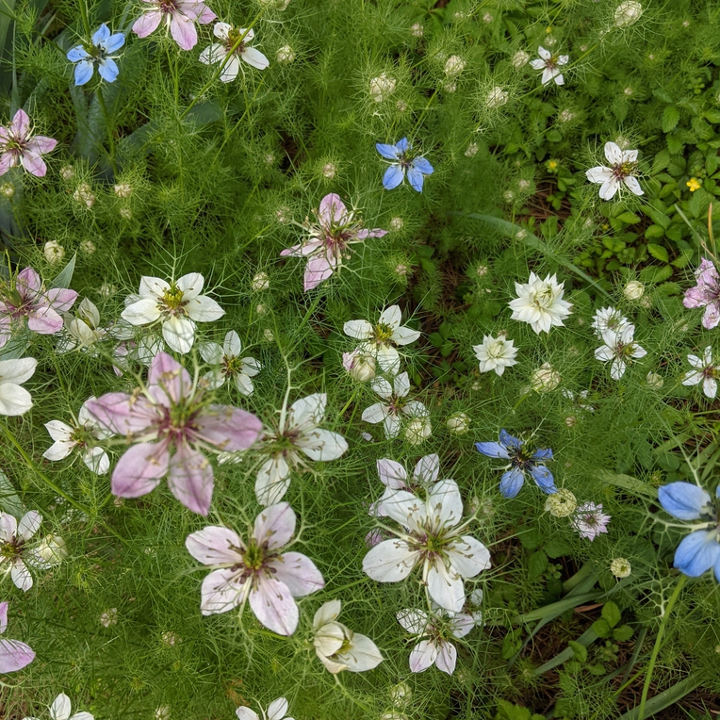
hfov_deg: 51.1
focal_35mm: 32
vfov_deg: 51.1
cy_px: 378
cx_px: 359
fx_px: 753
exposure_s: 1/365
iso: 42
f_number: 1.8
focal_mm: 4.44
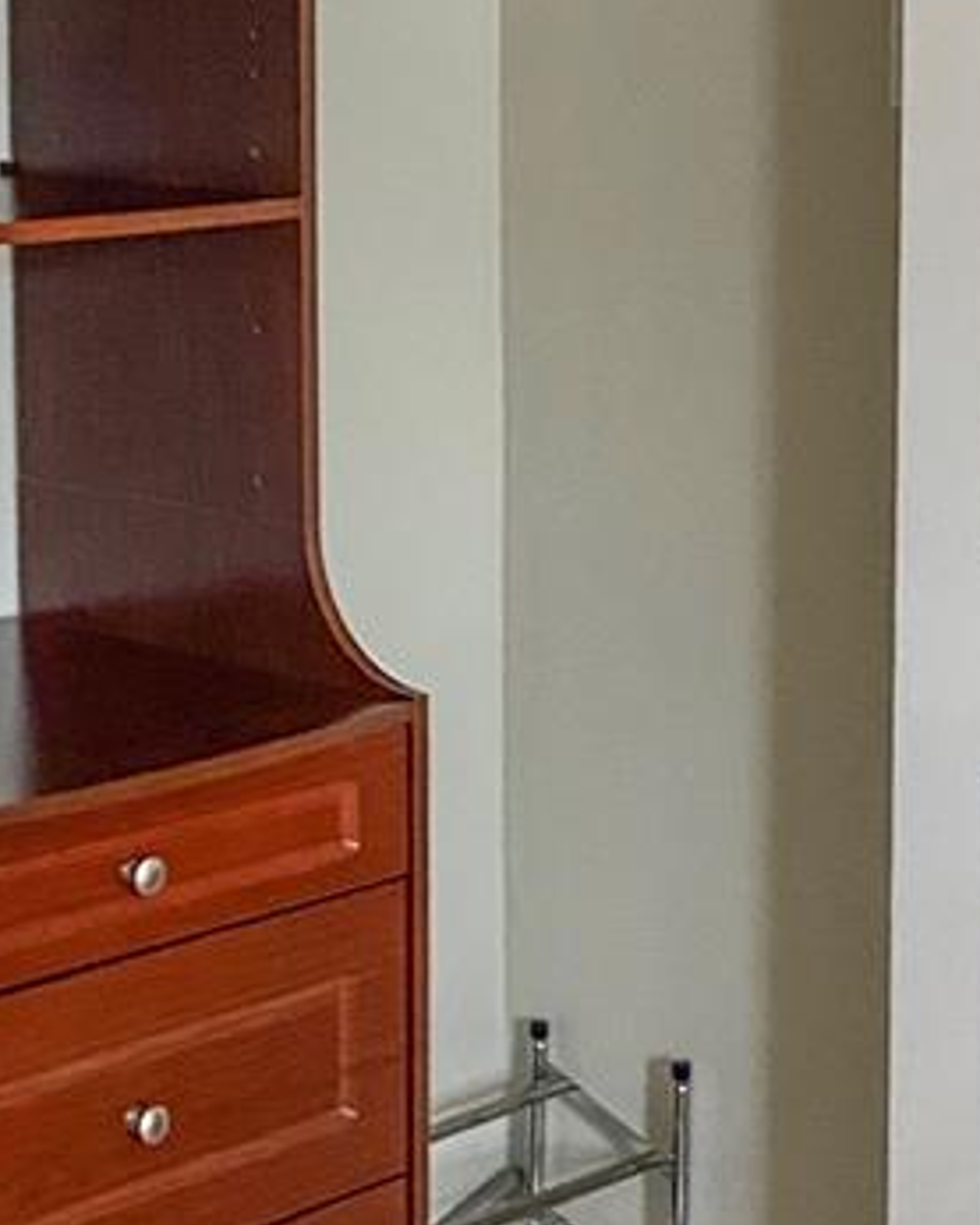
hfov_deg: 17.4
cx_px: 701
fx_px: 3189
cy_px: 1013
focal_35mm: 88
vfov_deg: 21.4
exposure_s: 1/40
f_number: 1.8
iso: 400
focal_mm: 4.25
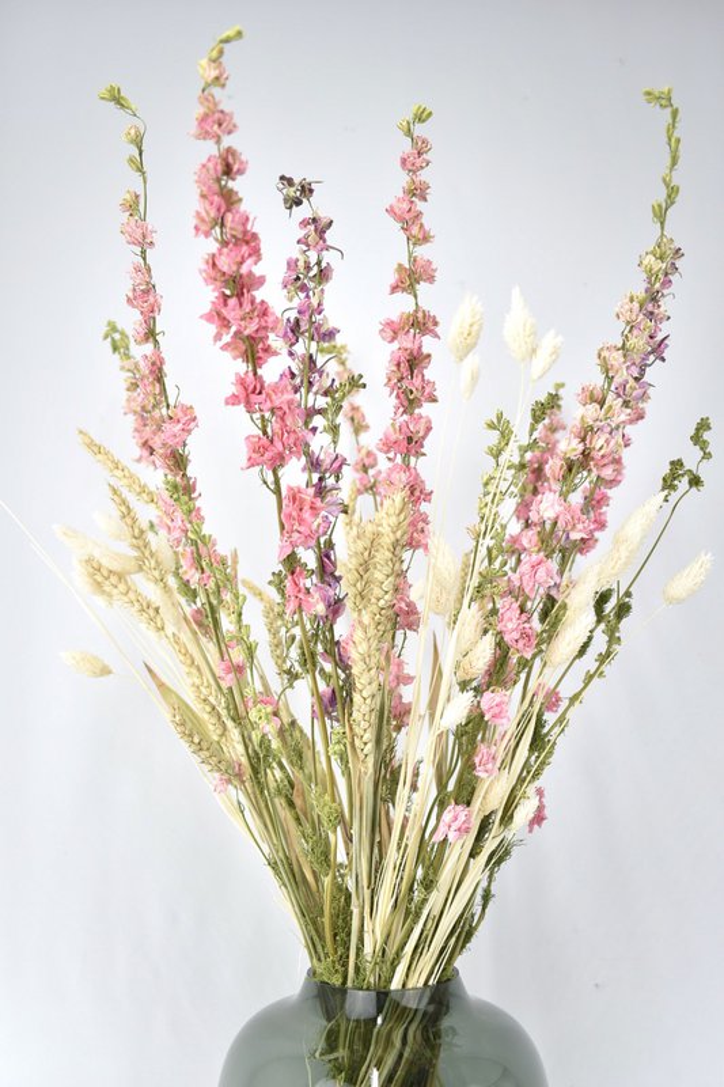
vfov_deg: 59.5
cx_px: 362
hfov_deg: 41.7
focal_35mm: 32
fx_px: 951
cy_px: 544
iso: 100
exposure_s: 1/80
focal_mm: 21
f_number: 4.5
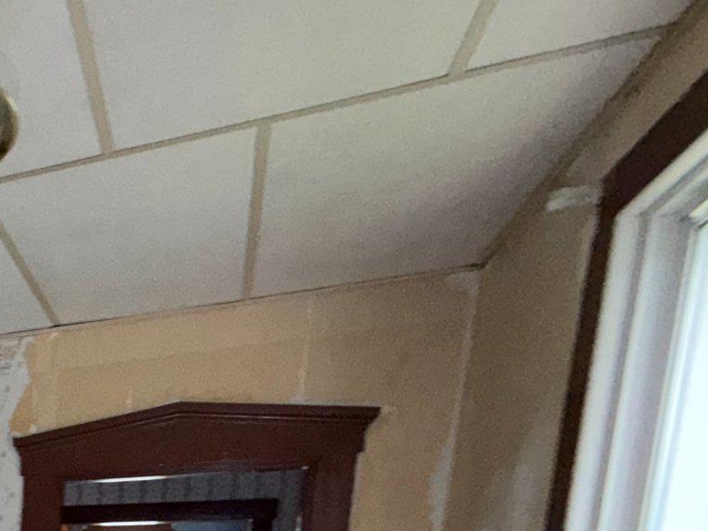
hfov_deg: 35.7
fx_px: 777
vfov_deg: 29.5
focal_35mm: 38
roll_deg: +0.9
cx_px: -183
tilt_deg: -8.2
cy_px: 708
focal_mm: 2.22
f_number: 2.2
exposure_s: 1/60
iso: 100
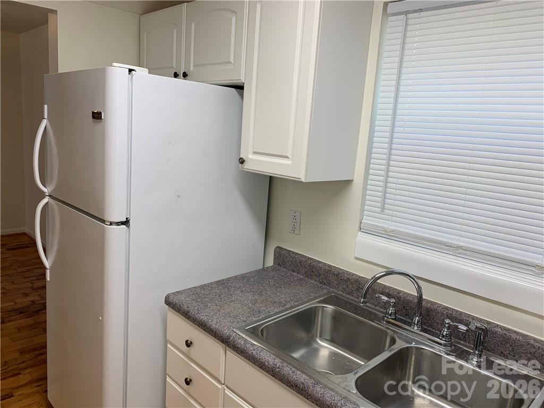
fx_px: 409
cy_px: 204
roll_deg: -4.8
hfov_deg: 67.3
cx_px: 272
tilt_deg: -13.3
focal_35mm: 26
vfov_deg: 53.1
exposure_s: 1/120
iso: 64
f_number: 1.8
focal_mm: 4.25
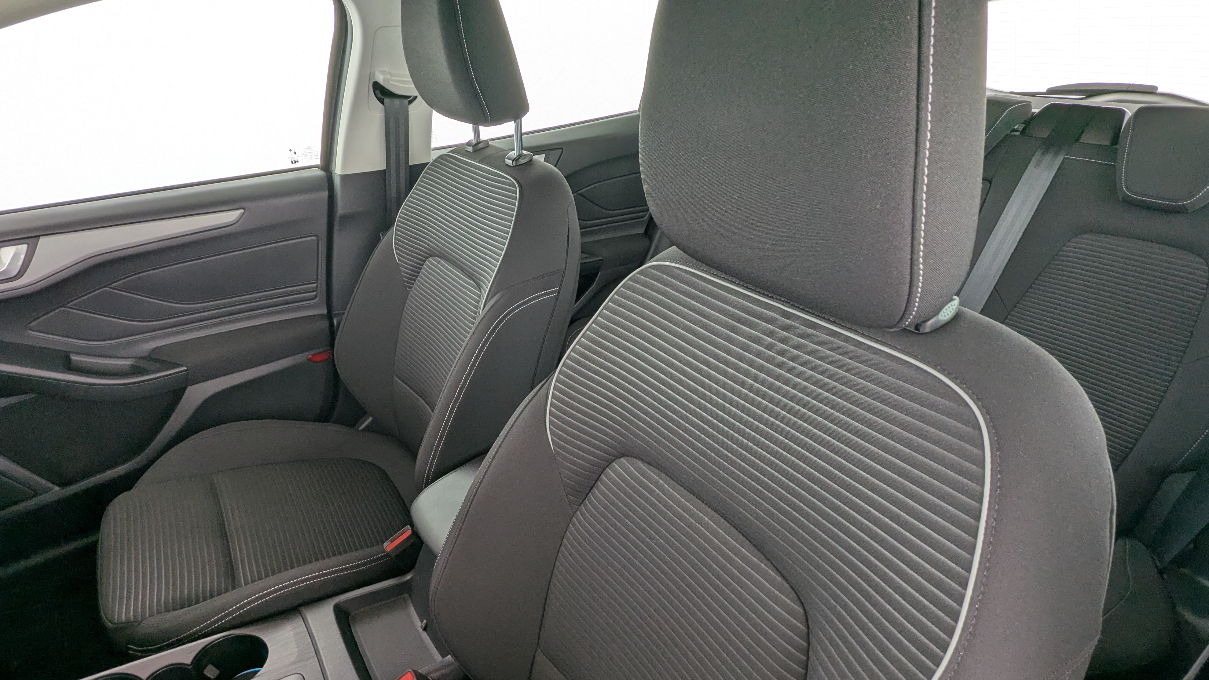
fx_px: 577
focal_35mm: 18
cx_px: 612
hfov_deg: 92.7
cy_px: 369
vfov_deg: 60.9
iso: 33
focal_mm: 2.35
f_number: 2.2
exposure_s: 1/28.3
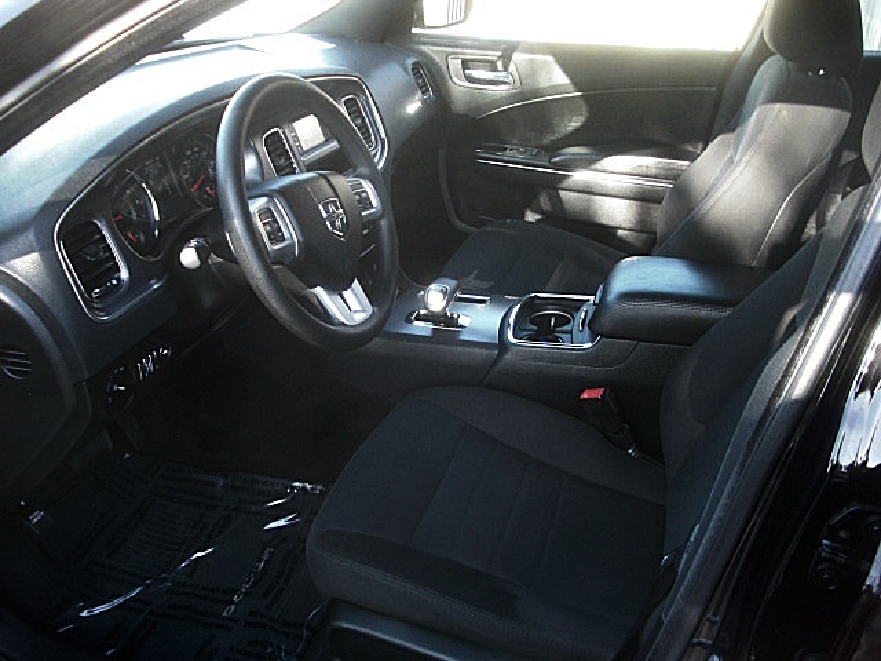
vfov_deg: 39.7
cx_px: 440
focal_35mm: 36
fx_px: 916
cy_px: 330
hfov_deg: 51.4
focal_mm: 6.3
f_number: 2.8
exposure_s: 1/80
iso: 200
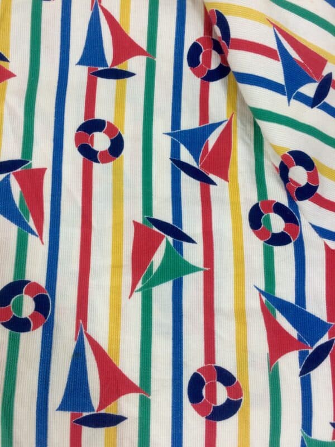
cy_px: 224
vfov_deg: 61.7
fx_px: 374
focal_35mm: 29
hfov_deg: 48.2
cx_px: 168
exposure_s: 1/40
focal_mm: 4.15
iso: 40
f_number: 2.2
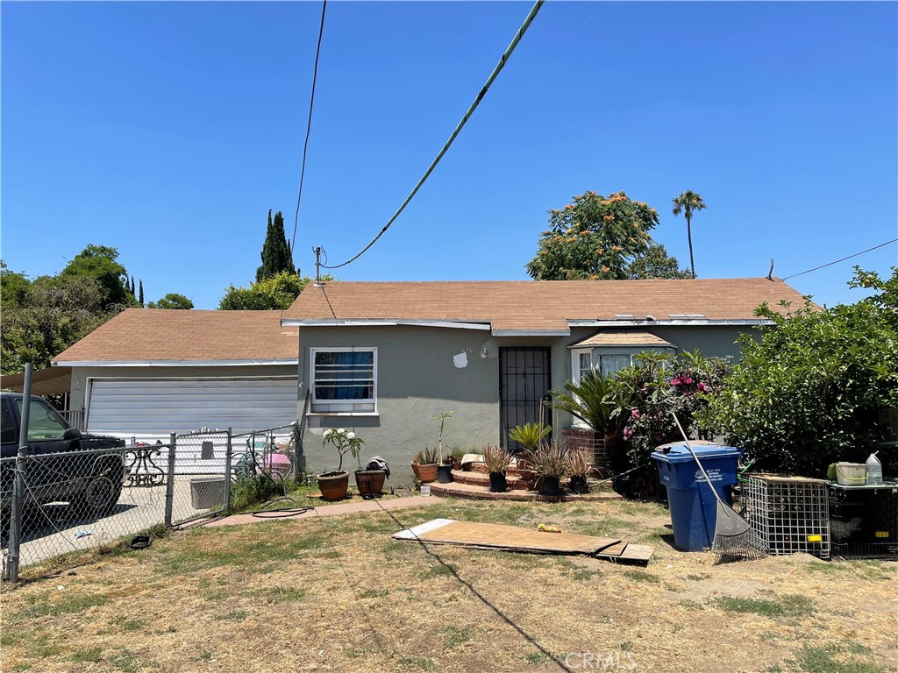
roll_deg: -0.1
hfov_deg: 67.3
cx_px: 449
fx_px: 674
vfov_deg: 53.1
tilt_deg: +4.9
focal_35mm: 26
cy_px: 336
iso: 32
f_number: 1.6
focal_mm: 5.1
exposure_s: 1/2857
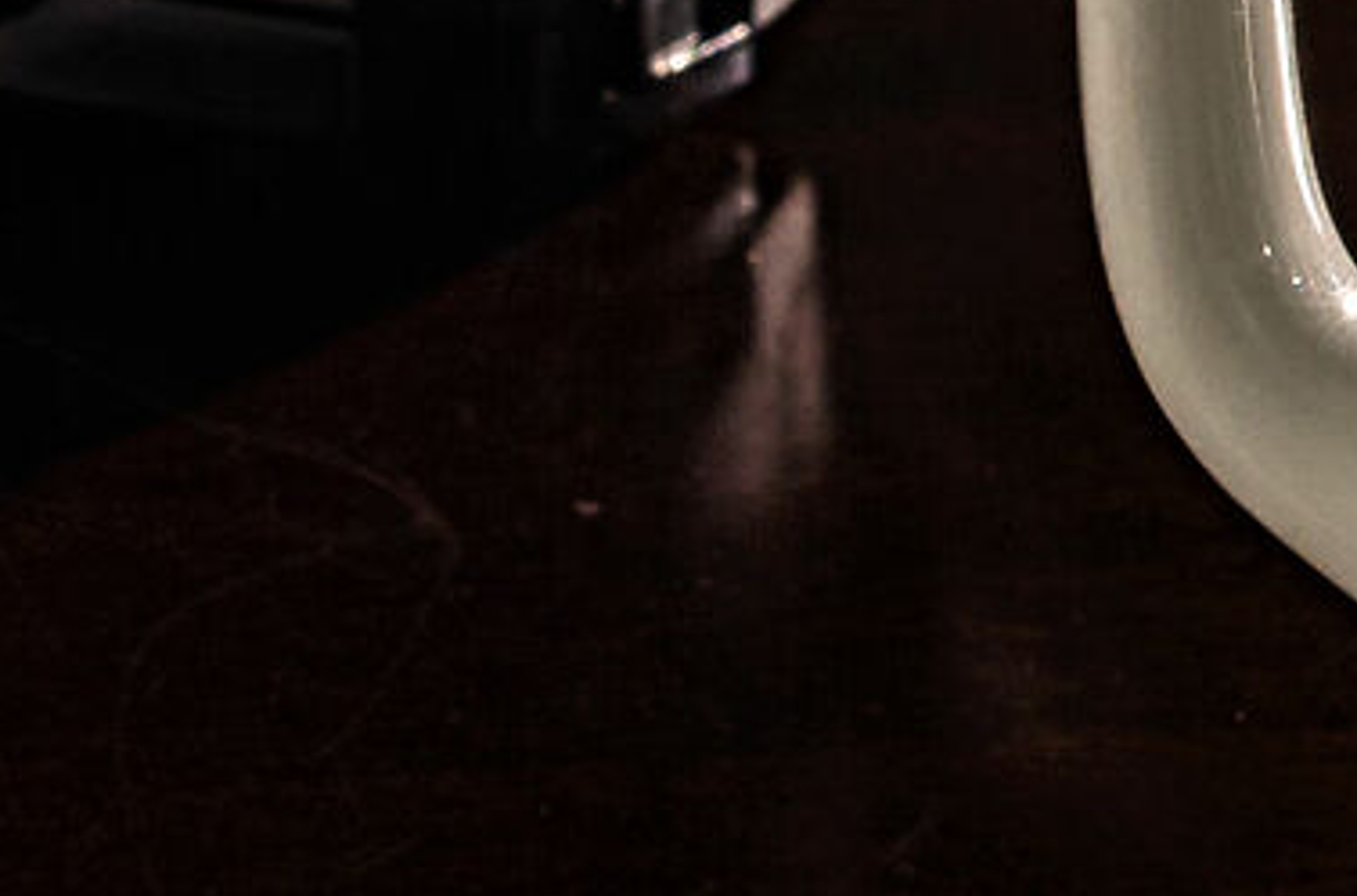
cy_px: 446
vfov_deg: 2.9
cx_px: 770
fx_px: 17965
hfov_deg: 4.3
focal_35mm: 478
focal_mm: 50
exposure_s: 1/200
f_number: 11
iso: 100
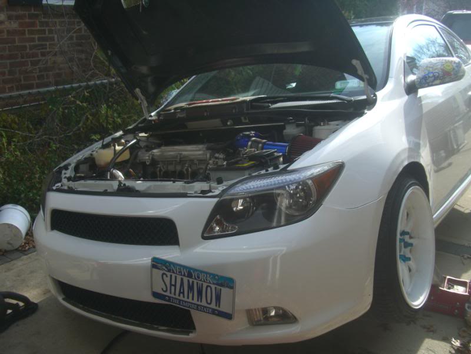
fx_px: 517
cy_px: 177
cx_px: 236
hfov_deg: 49.0
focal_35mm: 38
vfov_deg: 37.7
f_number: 2.8
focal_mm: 7.9
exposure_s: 1/400
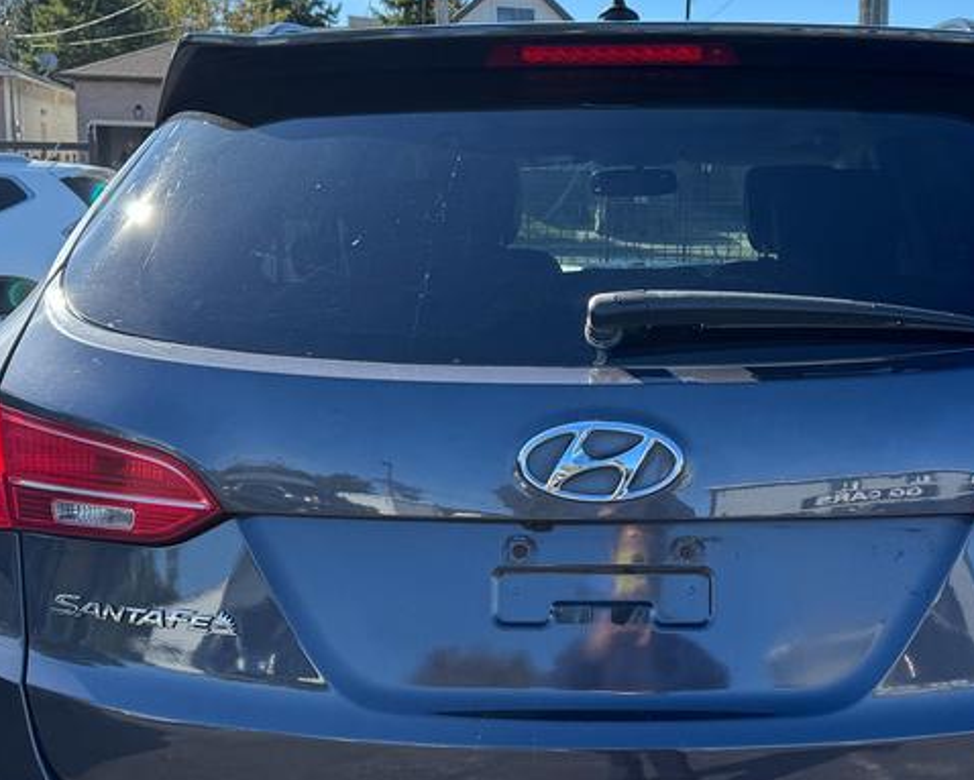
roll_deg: -1.6
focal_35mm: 47
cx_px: 628
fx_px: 1356
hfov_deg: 39.2
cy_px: 438
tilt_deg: -11.6
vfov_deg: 32.1
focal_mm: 6.76
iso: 80
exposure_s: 1/2041
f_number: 1.78
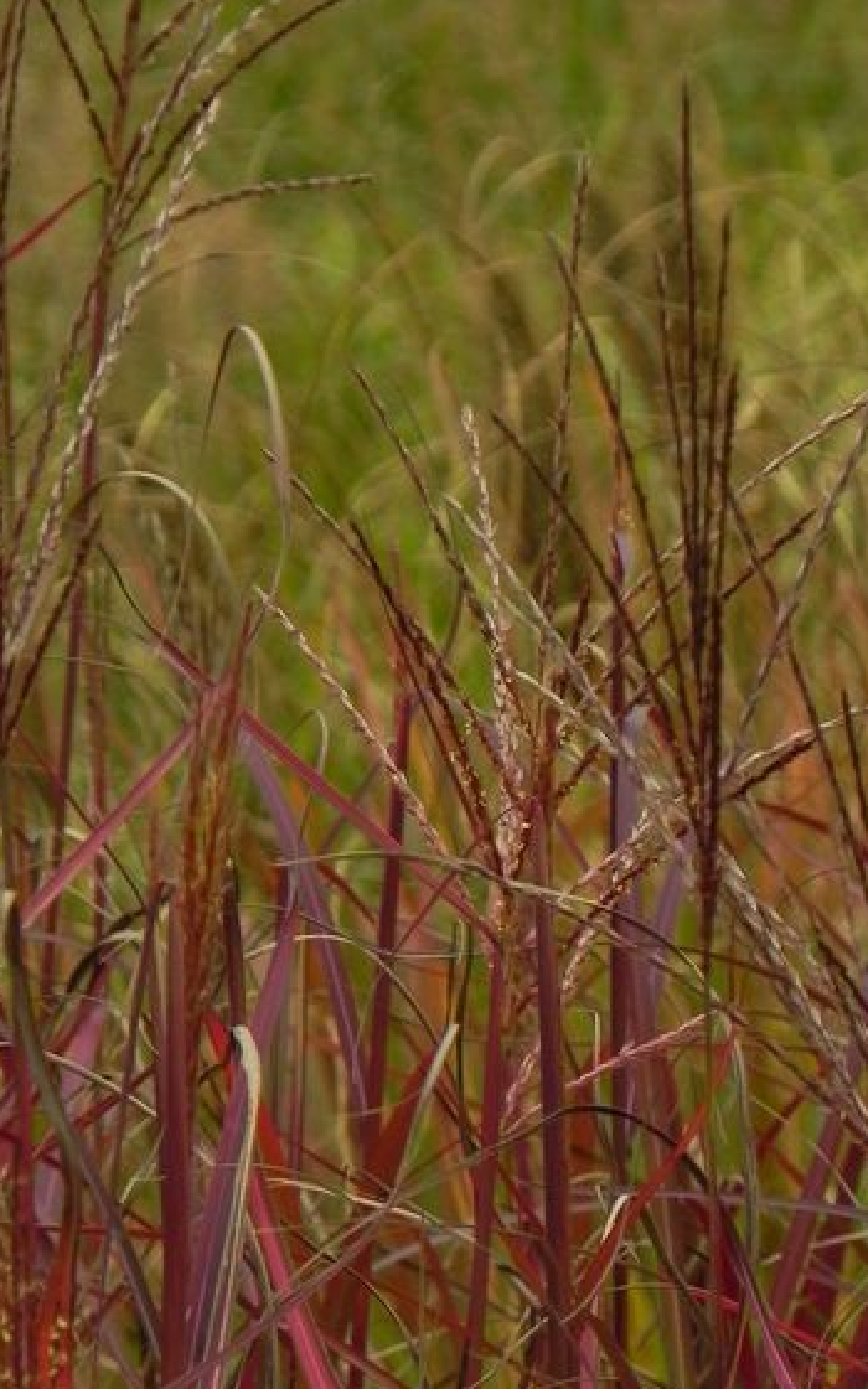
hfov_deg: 2.6
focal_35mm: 510
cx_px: 330
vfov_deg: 4.1
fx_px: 19303
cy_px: 866
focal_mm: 59.9
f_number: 5
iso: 160
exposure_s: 1/160
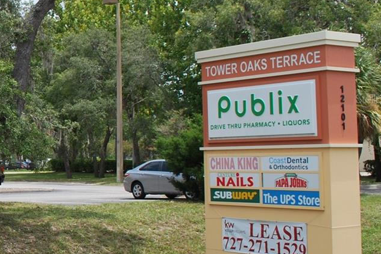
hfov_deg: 24.2
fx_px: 805
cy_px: 99
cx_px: -73
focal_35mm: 76
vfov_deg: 17.9
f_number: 8
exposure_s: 1/200
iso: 100
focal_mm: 20
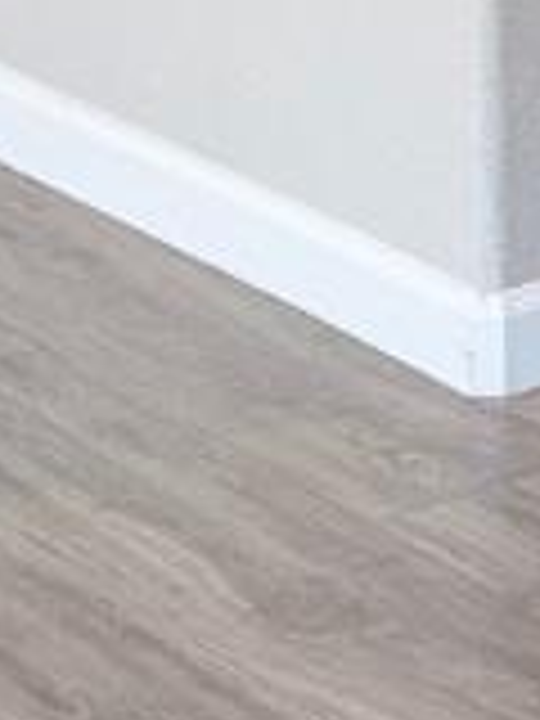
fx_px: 4680
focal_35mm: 225
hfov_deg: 5.5
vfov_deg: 7.9
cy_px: -1186
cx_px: 2385
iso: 100
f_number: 1.78
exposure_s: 1/120
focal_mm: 6.76
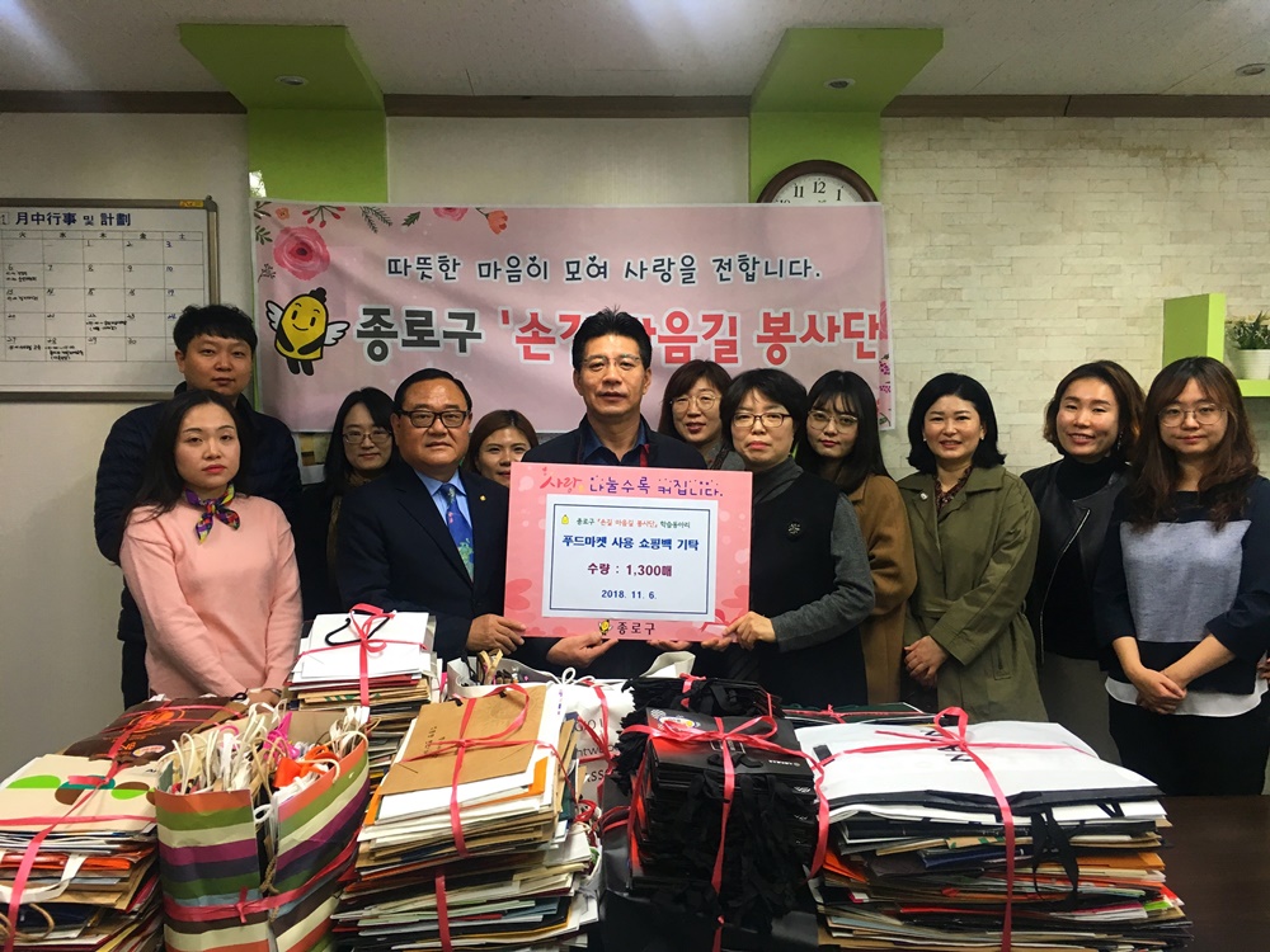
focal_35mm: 29
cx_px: 635
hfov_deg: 61.7
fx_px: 1064
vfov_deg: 48.2
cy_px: 476
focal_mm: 4.15
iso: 32
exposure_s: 1/30
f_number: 2.2
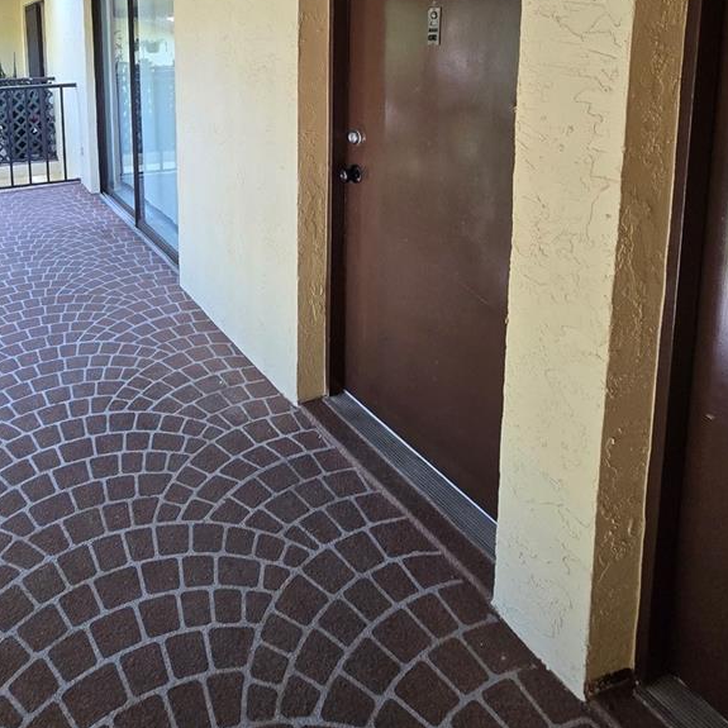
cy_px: 113
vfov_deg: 58.3
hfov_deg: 62.0
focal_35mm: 24
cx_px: 198
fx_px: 571
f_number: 2.2
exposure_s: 1/100
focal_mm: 2.2
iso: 160
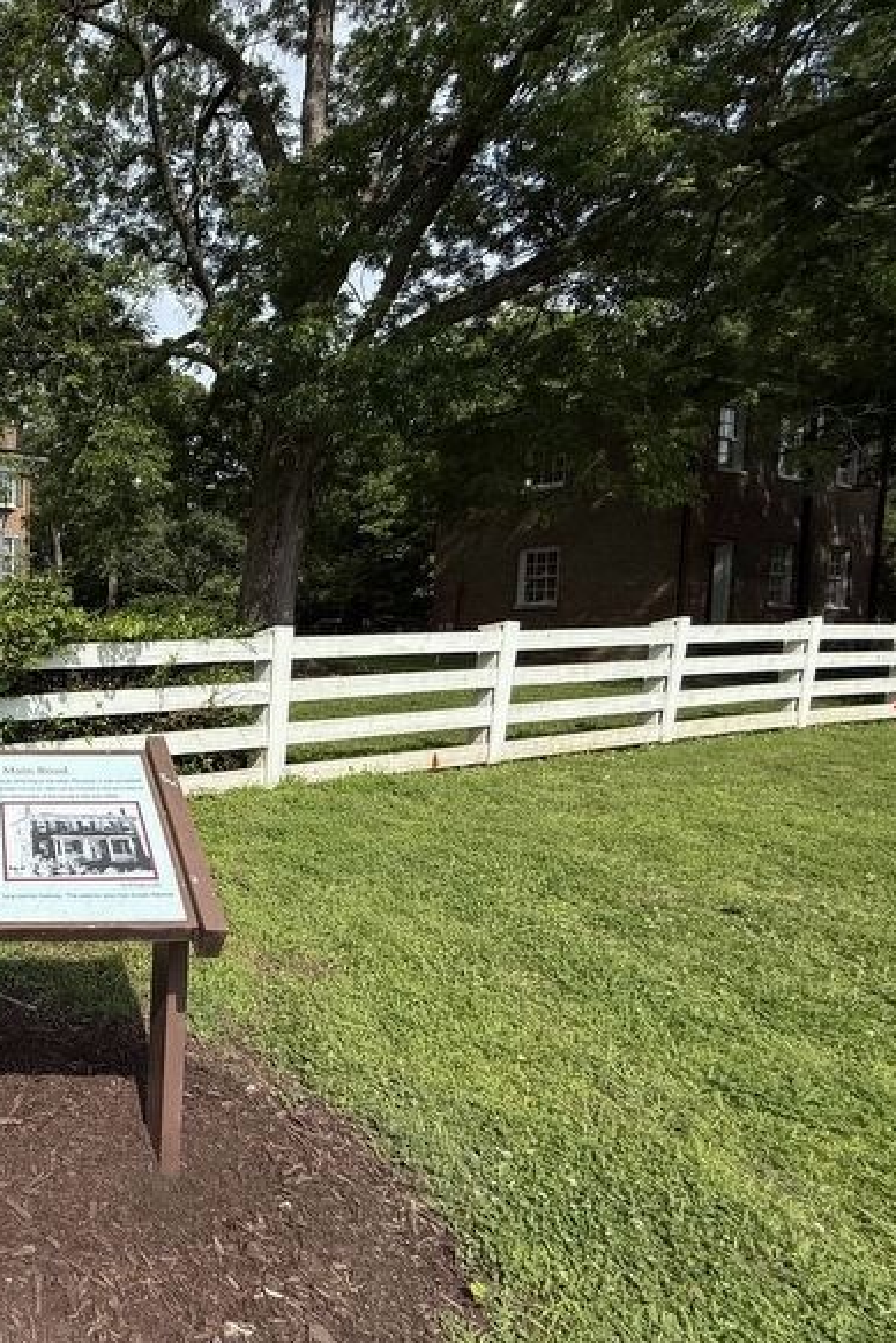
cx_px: -16
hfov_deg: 49.5
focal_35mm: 20
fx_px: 747
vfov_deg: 84.0
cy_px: 683
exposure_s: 1/3125
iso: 50
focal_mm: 2.22
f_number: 2.2
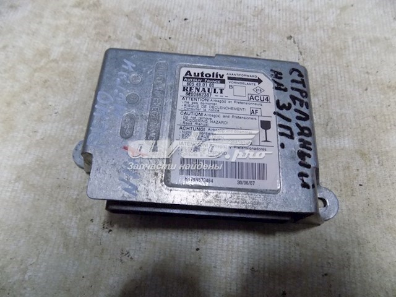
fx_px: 263
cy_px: 148
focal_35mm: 23
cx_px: 198
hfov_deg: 73.9
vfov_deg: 58.9
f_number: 3.1
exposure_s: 1/25
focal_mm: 4
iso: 400
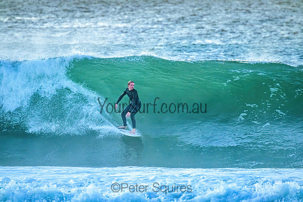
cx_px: 152
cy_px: 101
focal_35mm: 800
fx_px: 6735
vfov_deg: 1.7
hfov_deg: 2.6
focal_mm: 800
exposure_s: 1/640
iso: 3200
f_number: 11
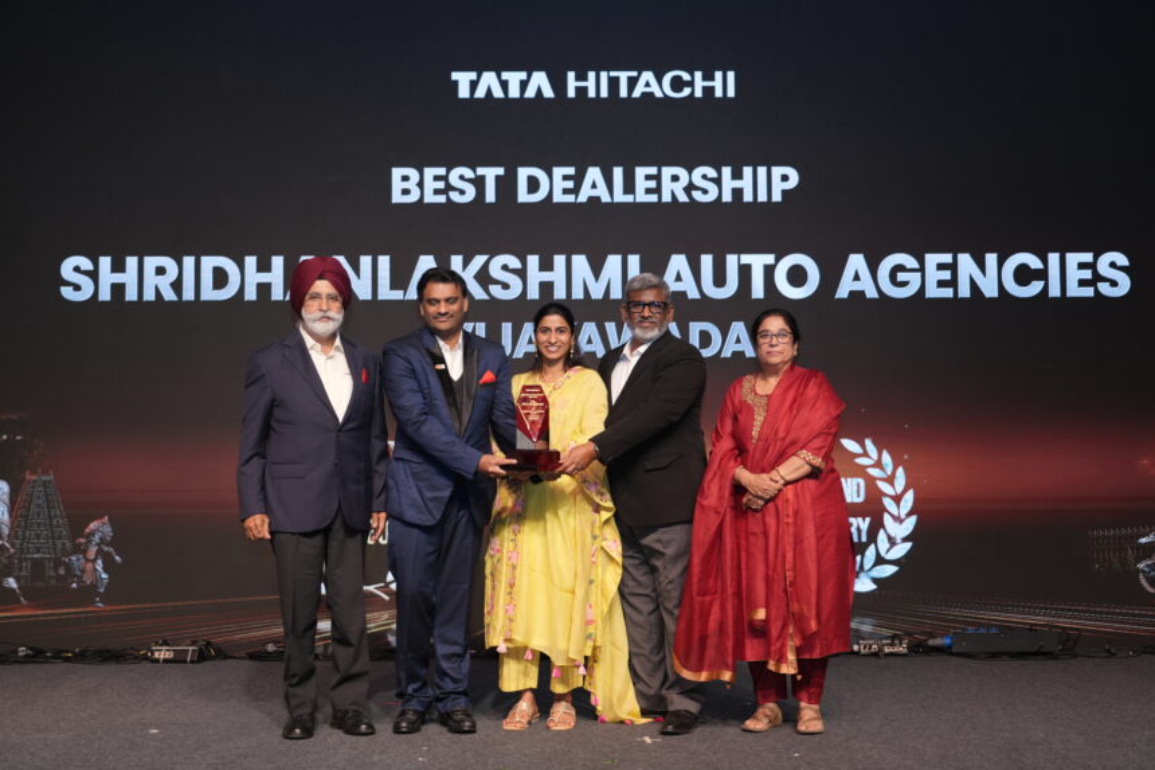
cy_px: 385
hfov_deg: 43.6
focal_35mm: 45
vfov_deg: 29.9
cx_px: 578
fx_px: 1443
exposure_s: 1/125
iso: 500
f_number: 4
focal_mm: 45
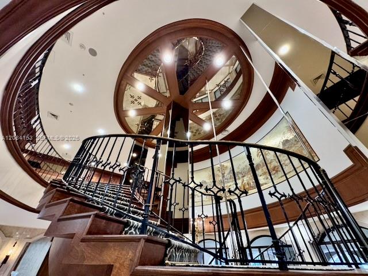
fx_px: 149
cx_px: 184
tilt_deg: +40.3
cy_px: 138
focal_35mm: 14
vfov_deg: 85.7
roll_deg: -1.6
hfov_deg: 102.1
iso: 640
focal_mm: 2.22
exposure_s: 1/60
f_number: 2.2
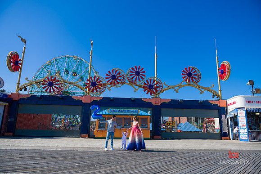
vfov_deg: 53.2
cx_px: 130
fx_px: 174
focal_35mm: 24
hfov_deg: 73.7
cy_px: 87
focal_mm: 24
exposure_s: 1/1600
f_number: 5
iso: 200
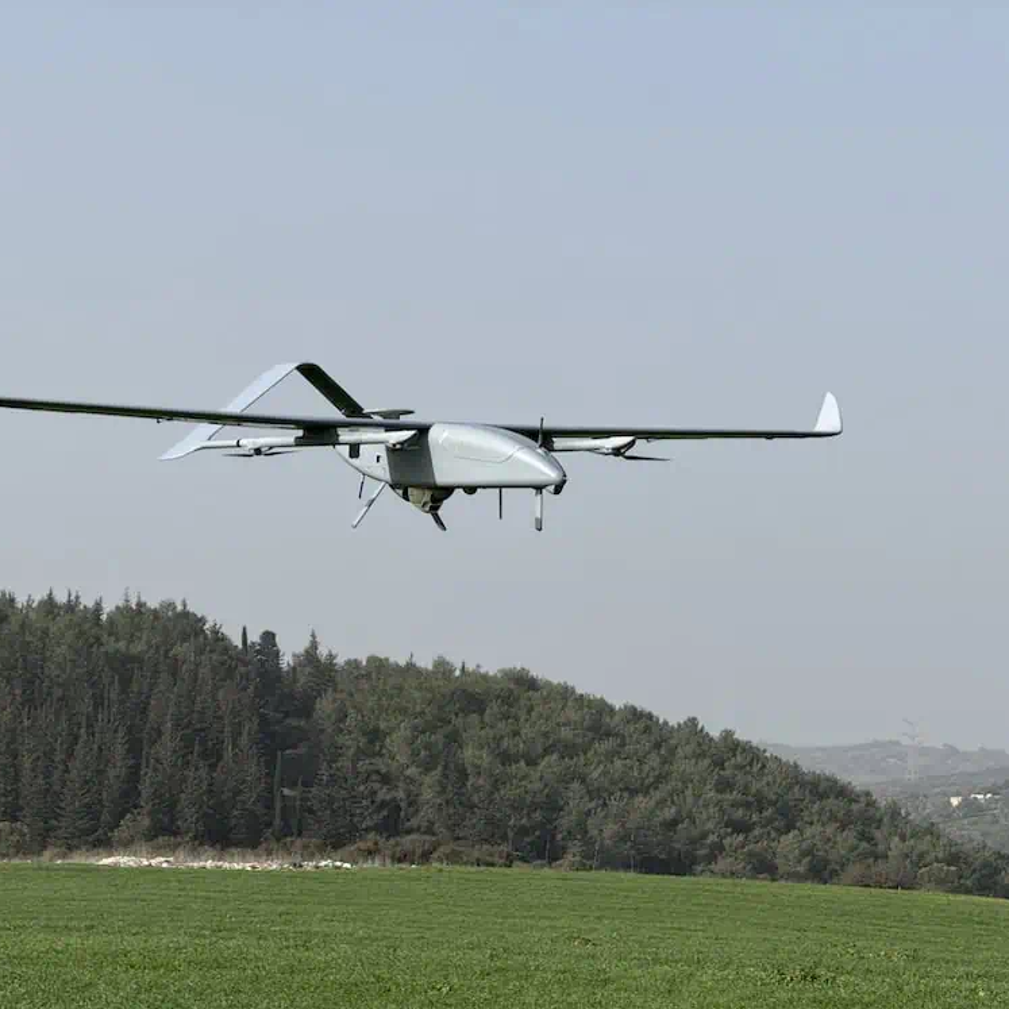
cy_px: 504
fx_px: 4683
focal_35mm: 142
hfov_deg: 12.3
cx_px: 416
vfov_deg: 12.3
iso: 50
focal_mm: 15.7
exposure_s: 1/2283
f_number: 2.8
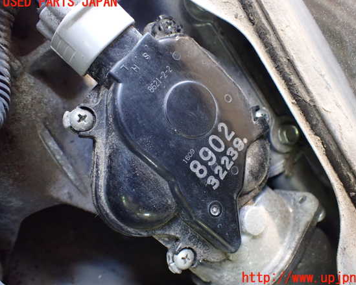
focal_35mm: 32
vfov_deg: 45.8
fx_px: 337
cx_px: 194
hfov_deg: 55.6
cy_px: 140
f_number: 2.3
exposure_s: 1/40
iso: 800
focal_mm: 5.4
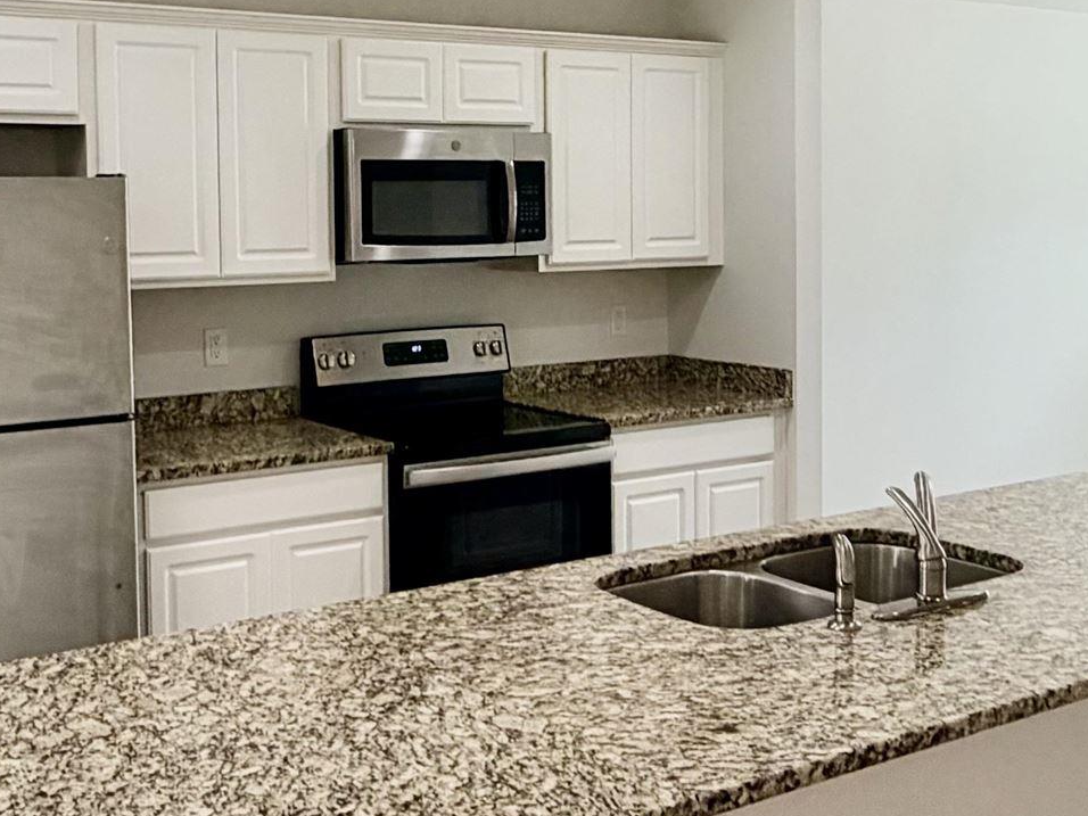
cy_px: 278
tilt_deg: -2.7
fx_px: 1414
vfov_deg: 31.9
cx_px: 427
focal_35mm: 45
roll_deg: +1.0
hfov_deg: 41.8
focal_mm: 2.22
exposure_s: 1/120
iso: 200
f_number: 2.2
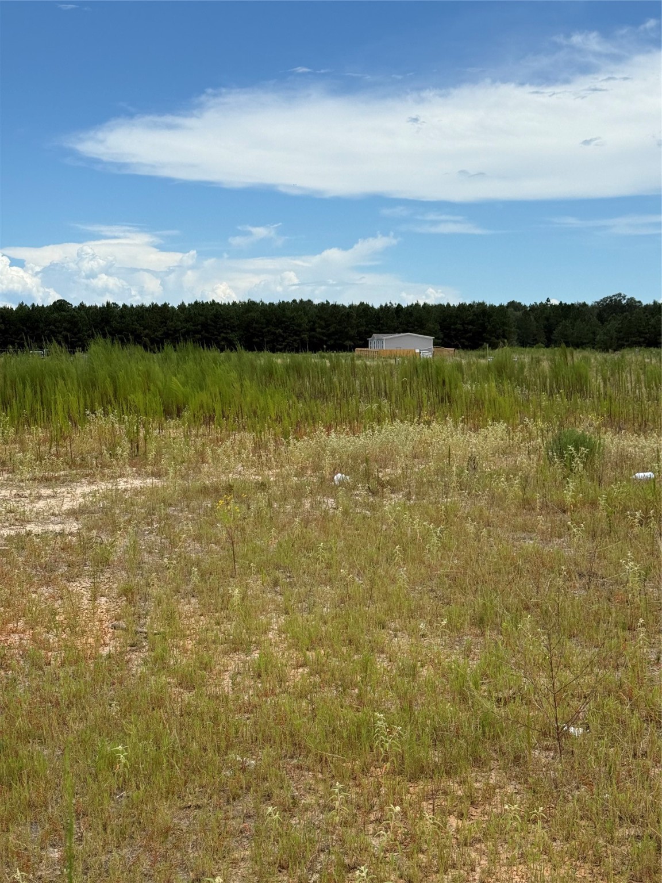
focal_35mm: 48
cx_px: 331
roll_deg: -0.3
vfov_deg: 39.7
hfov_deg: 30.3
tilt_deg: -2.8
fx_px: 1224
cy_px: 442
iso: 64
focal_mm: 6.76
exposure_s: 1/5208
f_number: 1.78
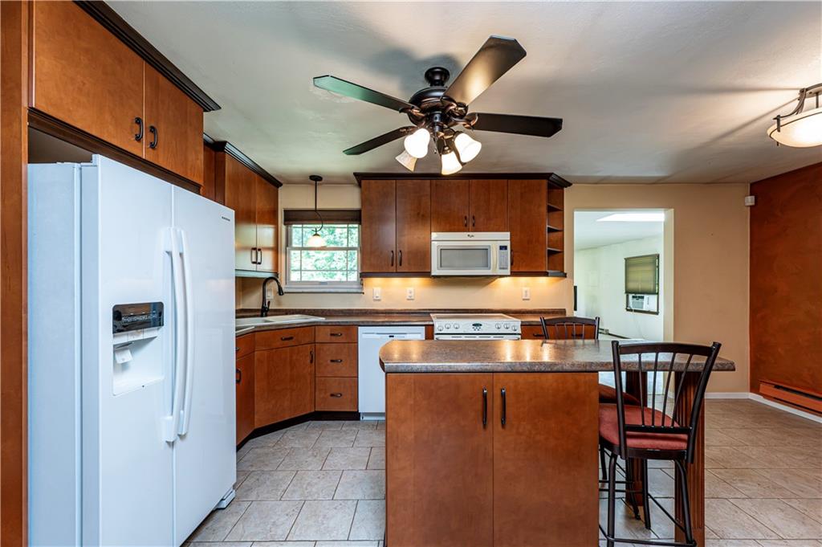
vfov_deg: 81.1
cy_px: 274
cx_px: 411
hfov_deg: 104.3
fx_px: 319
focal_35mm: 14
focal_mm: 14
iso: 2000
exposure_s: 1/60
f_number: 8
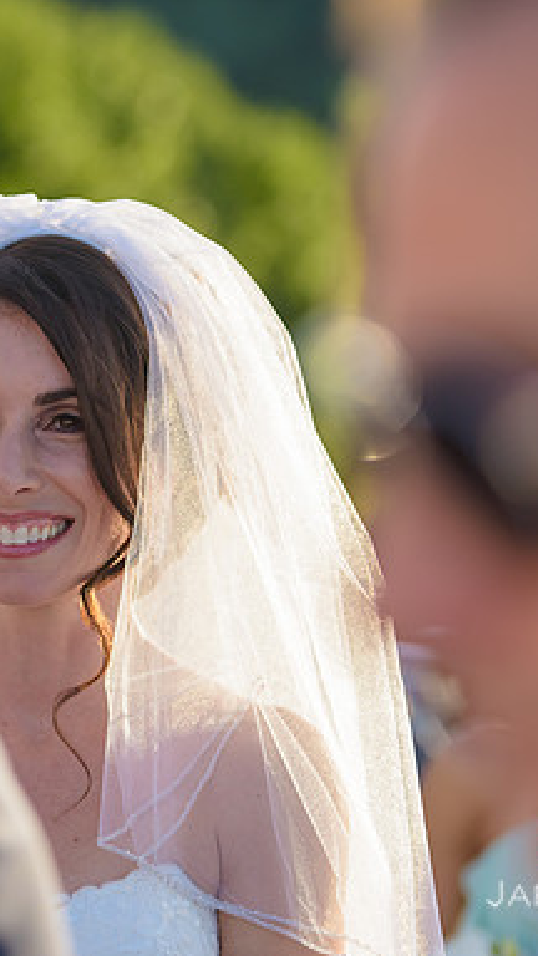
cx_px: 2
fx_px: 4413
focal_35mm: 174
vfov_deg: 12.4
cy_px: 479
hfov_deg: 7.0
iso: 200
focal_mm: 110
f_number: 3.2
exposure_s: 1/1600
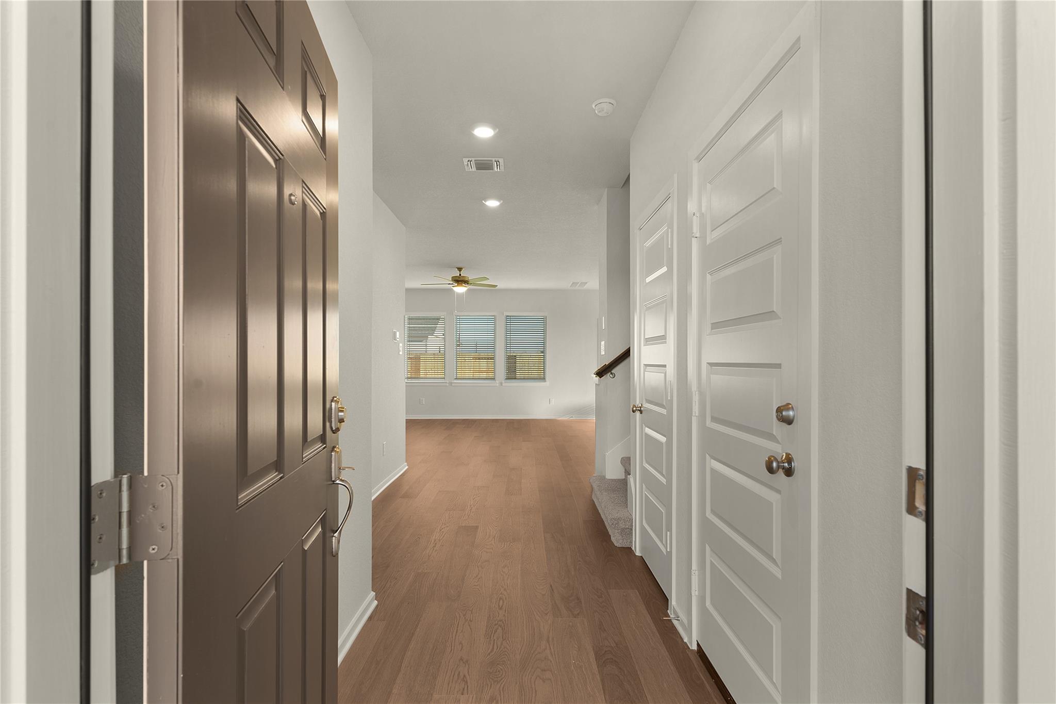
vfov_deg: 70.4
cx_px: 528
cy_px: 352
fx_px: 499
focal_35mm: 17
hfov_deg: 93.3
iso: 100
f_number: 9
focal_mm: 17
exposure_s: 1/2.5
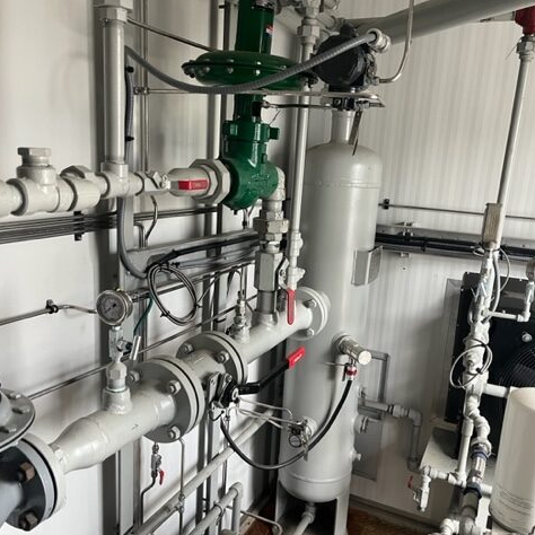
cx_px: 269
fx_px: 542
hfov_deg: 52.5
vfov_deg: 52.5
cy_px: 290
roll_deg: -1.3
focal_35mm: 31
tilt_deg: -14.7
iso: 320
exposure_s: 1/60
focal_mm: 5.1
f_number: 1.6
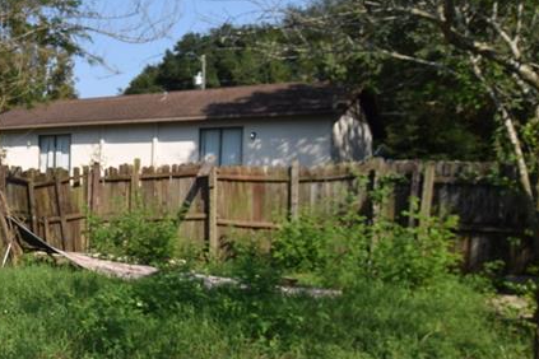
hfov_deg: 37.5
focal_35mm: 47
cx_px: 6
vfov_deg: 28.2
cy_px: 264
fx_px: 707
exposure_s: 1/200
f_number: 9
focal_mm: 13
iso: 100
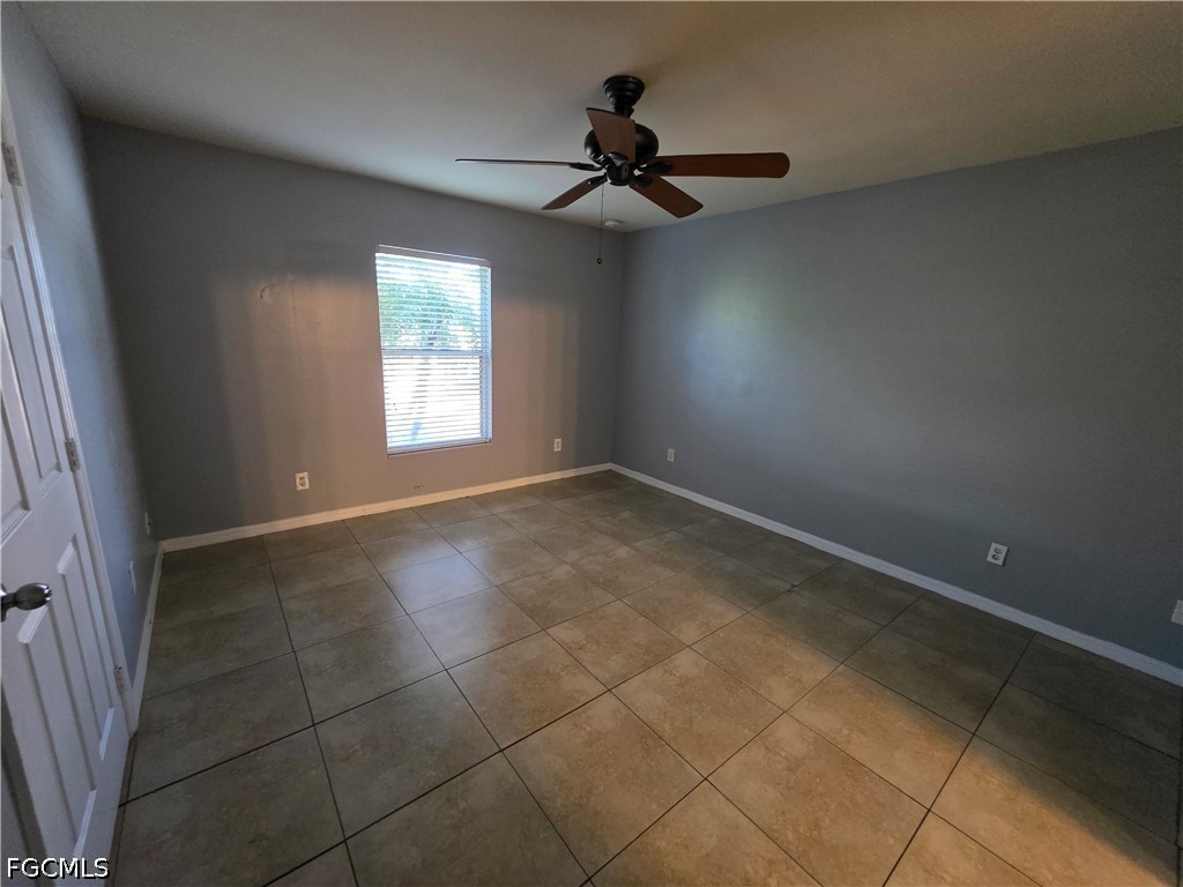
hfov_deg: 106.2
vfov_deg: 89.9
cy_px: 444
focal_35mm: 13
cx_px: 592
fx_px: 444
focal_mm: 2.2
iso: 1000
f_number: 1.9
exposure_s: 1/60
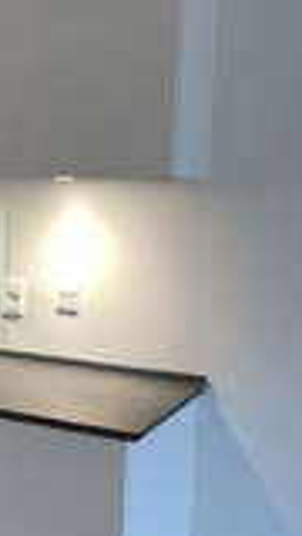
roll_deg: -1.0
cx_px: -290
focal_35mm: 66
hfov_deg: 15.1
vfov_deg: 31.9
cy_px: 251
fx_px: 940
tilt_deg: -3.5
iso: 100
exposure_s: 1/50
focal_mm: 4.2
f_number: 1.6
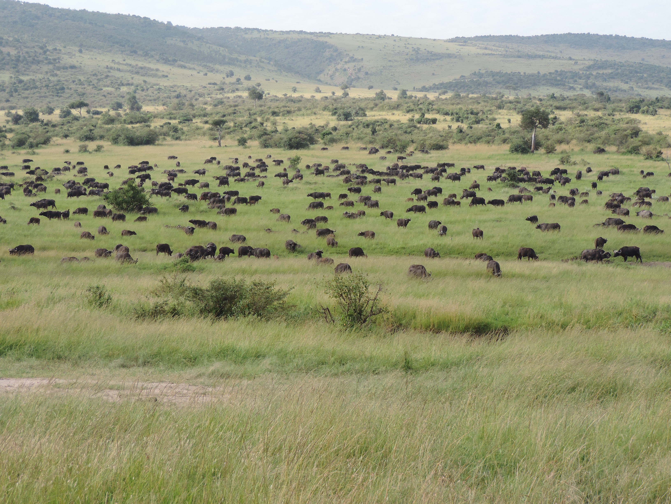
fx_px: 1648
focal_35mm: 85
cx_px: 336
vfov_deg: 17.4
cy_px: 252
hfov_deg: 23.0
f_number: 4
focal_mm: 15.1
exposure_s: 1/200
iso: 80
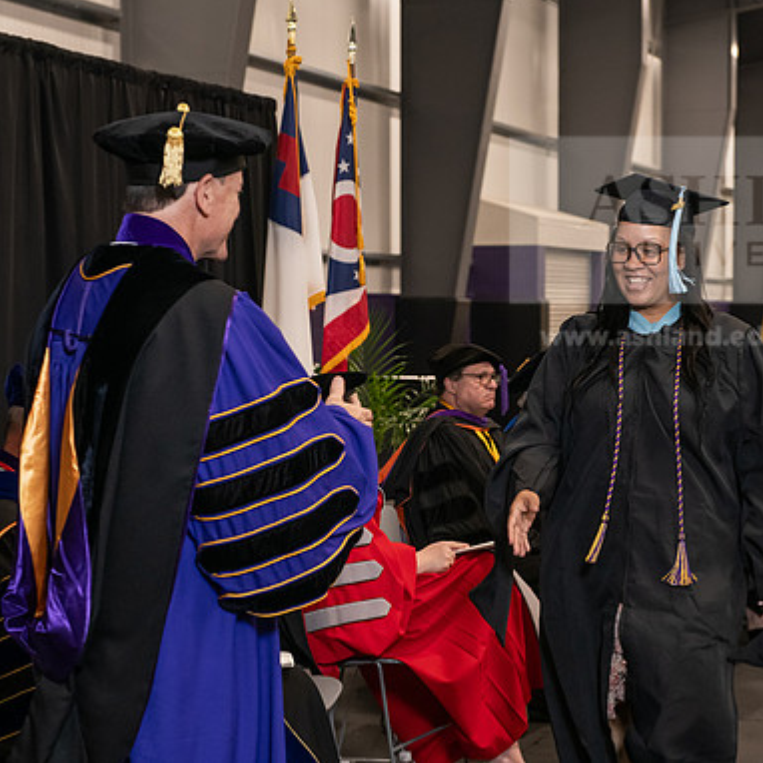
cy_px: 379
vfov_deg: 21.7
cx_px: 449
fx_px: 1995
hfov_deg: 21.6
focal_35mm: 80
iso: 2000
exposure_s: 1/125
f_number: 5
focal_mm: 62
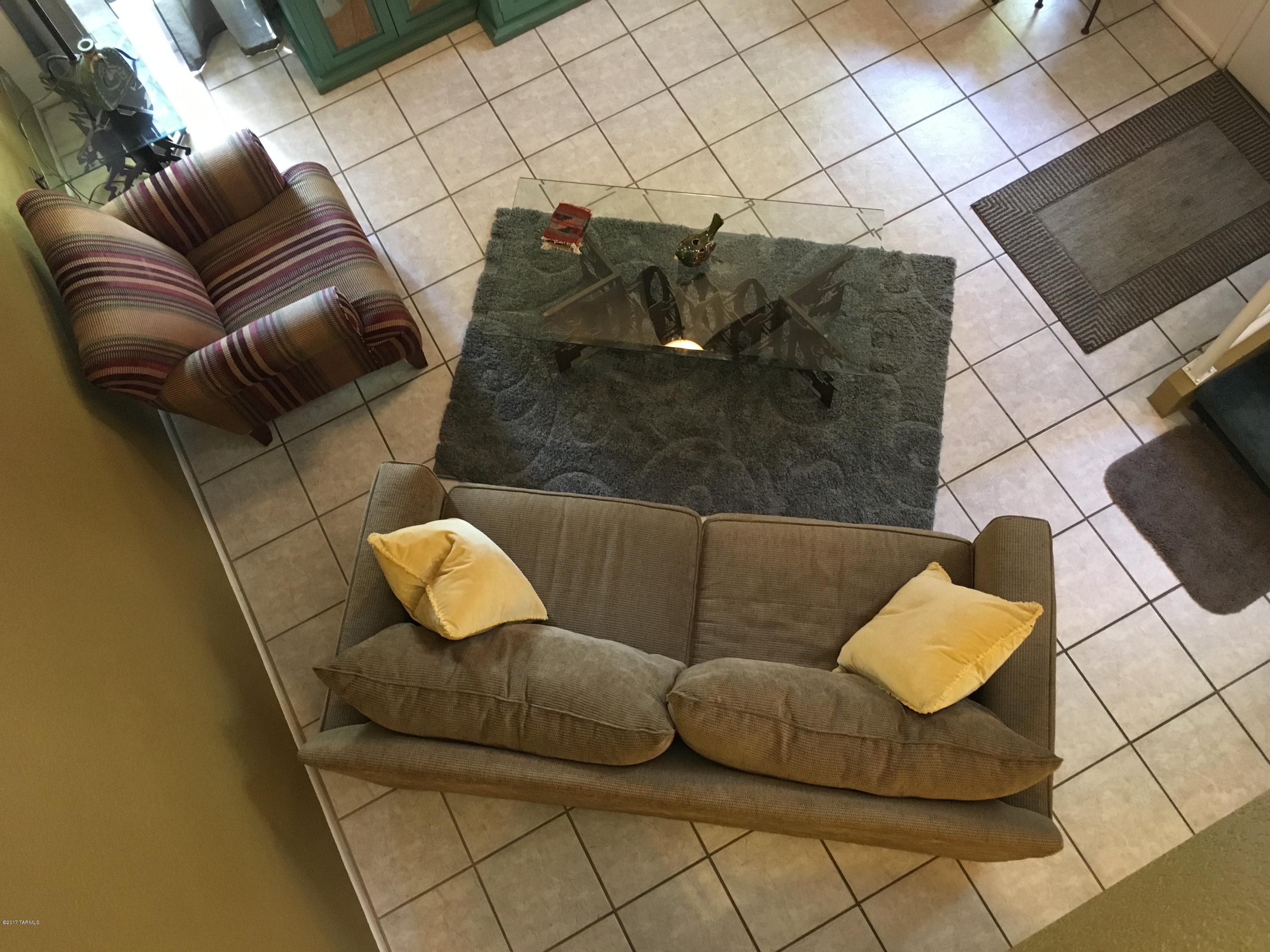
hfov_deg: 61.7
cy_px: 476
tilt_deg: -69.0
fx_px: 1064
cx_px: 635
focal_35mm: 29
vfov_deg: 48.2
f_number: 2.2
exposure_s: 1/24
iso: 200
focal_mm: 4.15
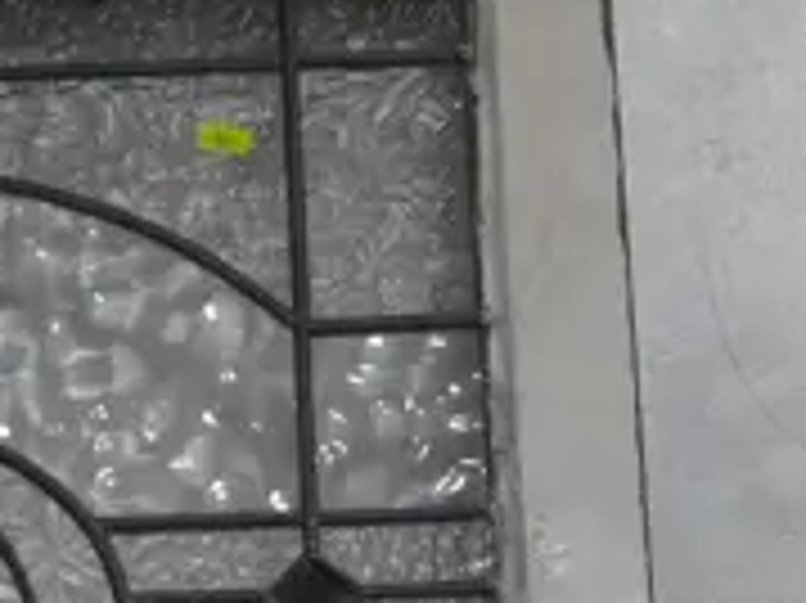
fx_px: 7469
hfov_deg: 6.1
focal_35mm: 321
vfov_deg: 4.6
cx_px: -140
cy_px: 1102
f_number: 5.6
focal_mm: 28
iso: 640
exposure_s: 1/60
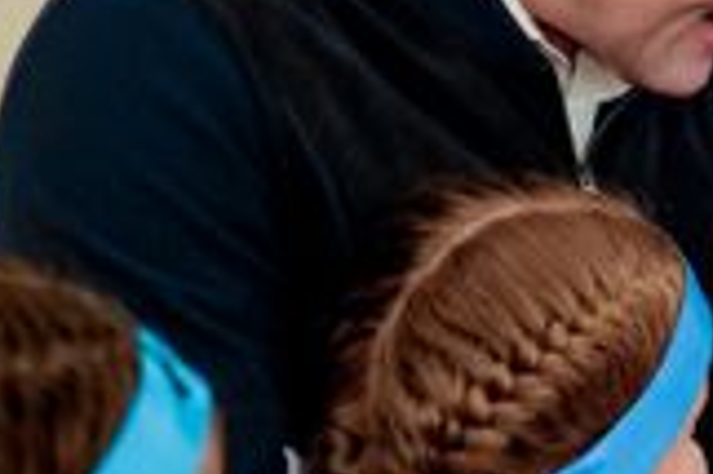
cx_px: 1162
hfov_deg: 12.6
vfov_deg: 9.0
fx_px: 3007
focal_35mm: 152
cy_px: 403
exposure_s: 1/200
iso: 1600
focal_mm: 35
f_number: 2.8
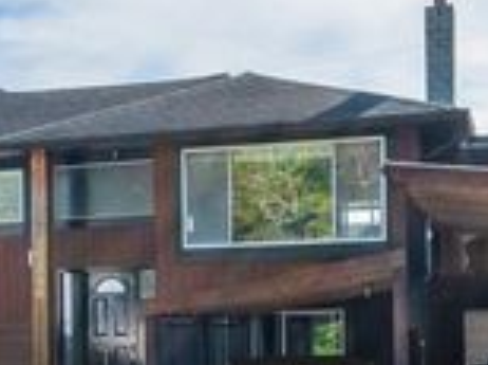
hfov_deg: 26.7
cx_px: 127
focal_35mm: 72
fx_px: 1013
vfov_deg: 20.2
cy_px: 294
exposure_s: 1/5000
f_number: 6.3
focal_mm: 23
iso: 800
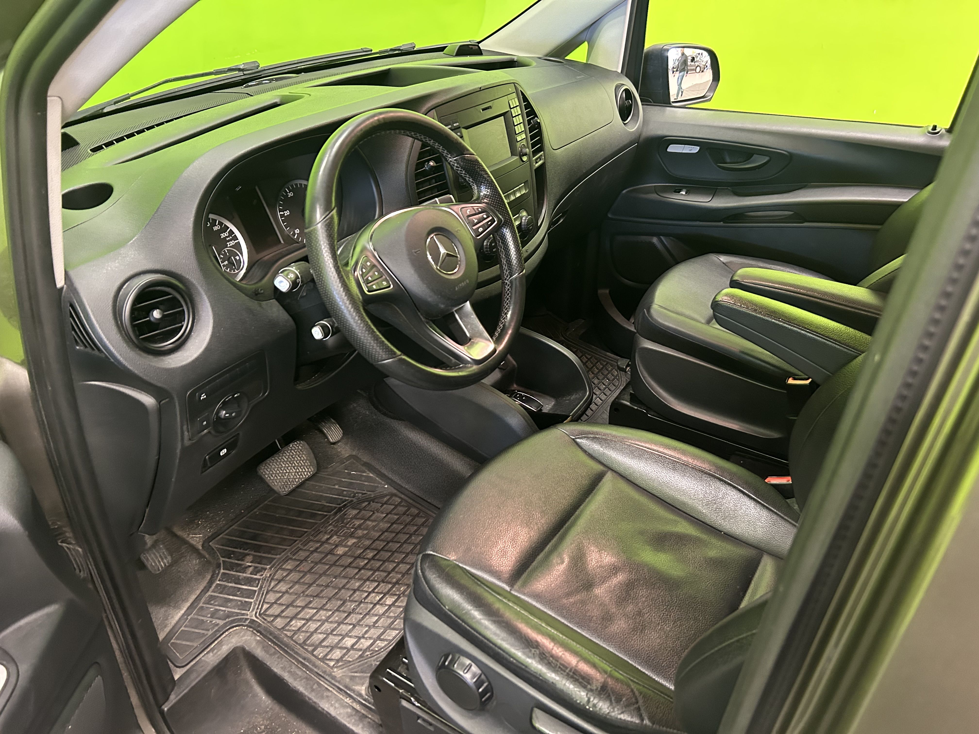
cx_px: 490
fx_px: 735
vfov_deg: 53.1
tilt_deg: -31.9
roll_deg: -2.2
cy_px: 367
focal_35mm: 26
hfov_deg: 67.3
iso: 500
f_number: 1.5
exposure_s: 1/25
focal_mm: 5.7
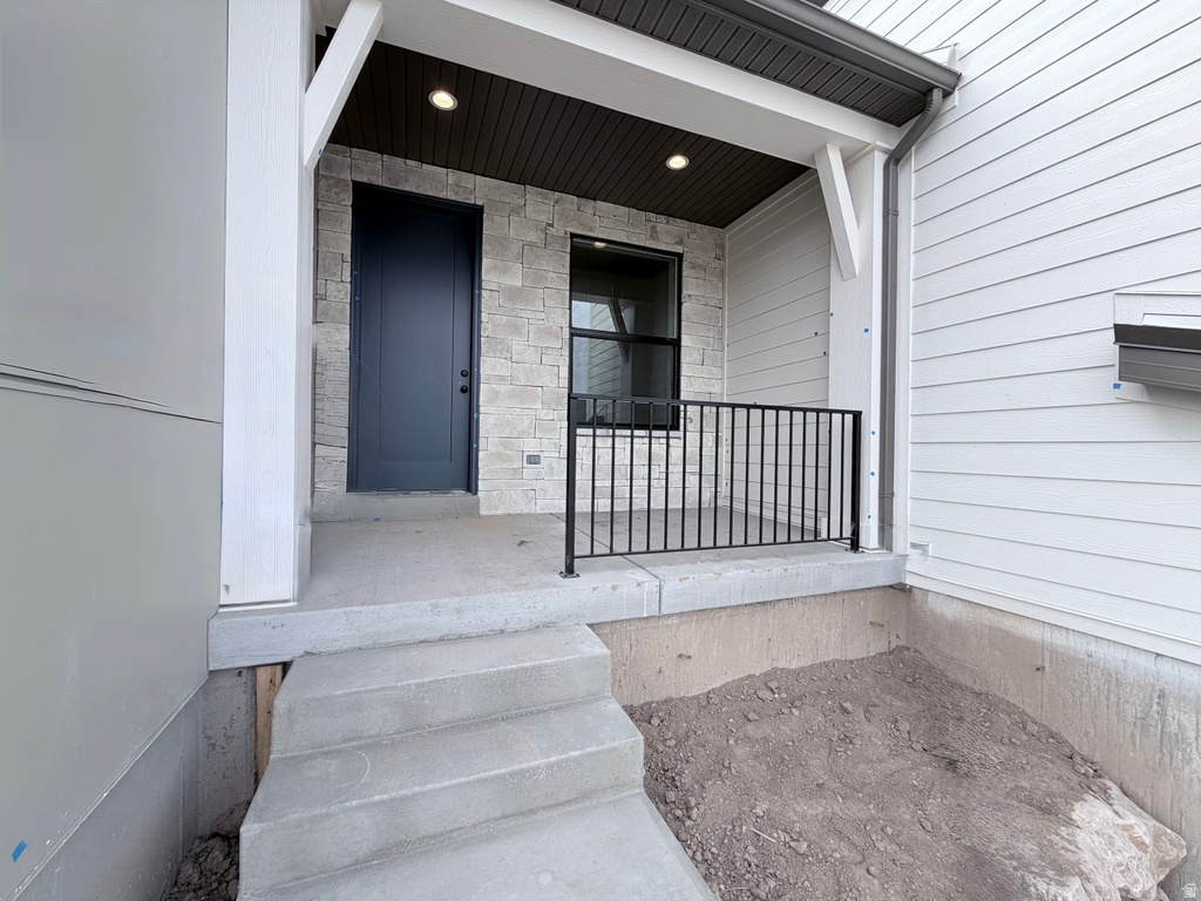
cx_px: 600
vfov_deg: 85.7
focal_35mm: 14
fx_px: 486
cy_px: 450
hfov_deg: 102.1
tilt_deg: -0.4
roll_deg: -0.4
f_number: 2.2
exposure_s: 1/502
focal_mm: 2.22
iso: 50
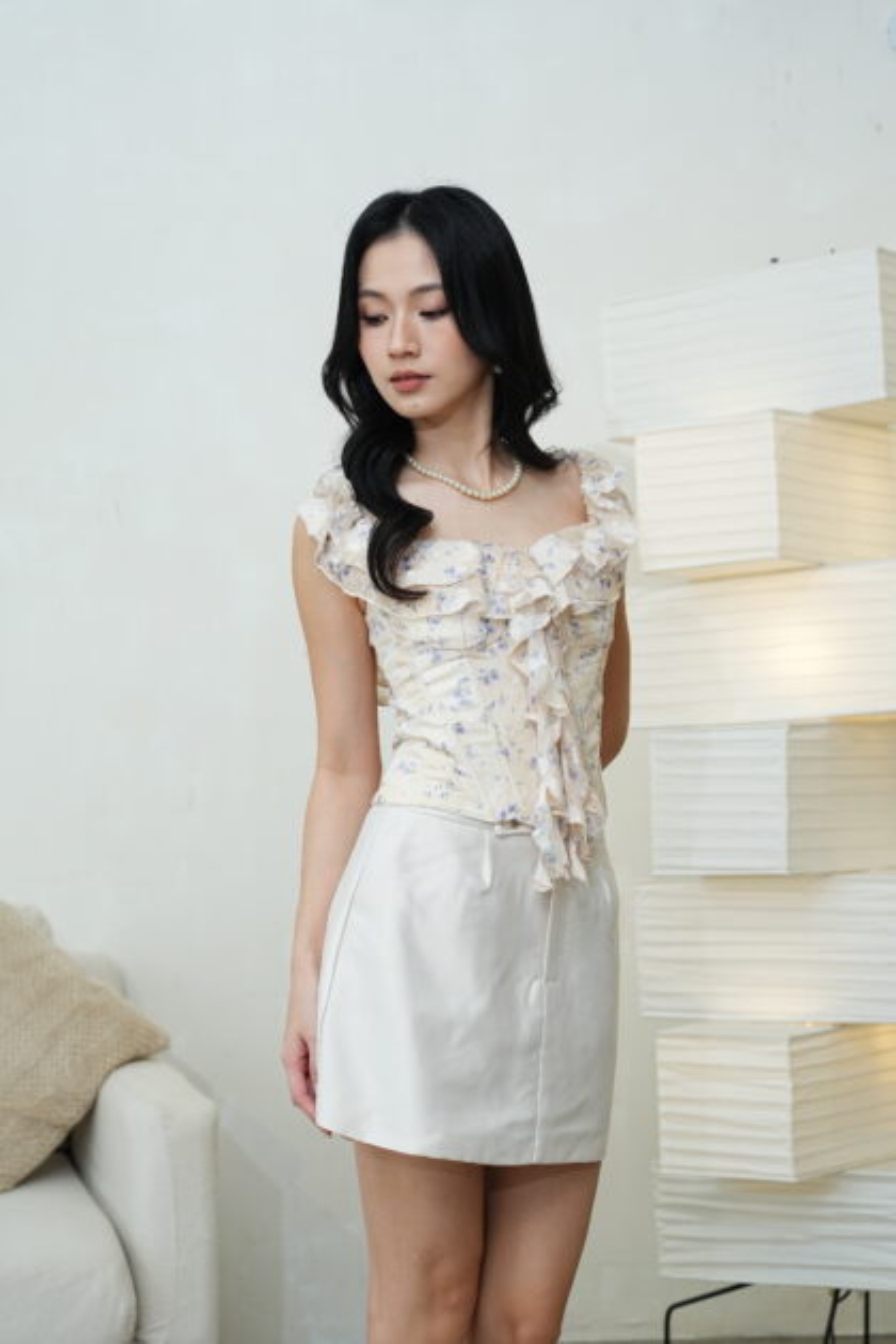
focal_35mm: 70
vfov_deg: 28.8
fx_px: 2613
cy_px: 672
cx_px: 448
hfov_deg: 19.5
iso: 640
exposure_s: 1/160
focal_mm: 70
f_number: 4.5
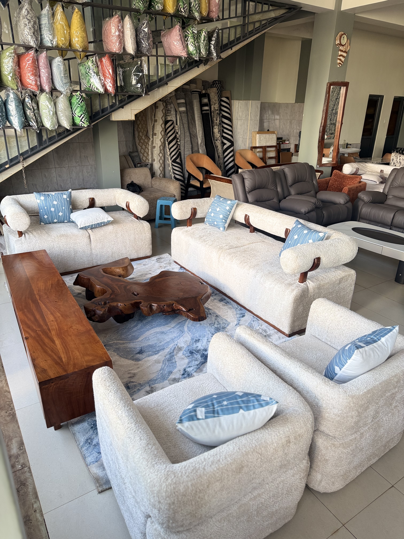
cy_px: 270
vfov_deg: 71.6
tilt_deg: -23.2
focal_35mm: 24
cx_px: 202
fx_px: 373
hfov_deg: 56.8
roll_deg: -2.1
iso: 125
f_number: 1.78
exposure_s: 1/121
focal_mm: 6.76
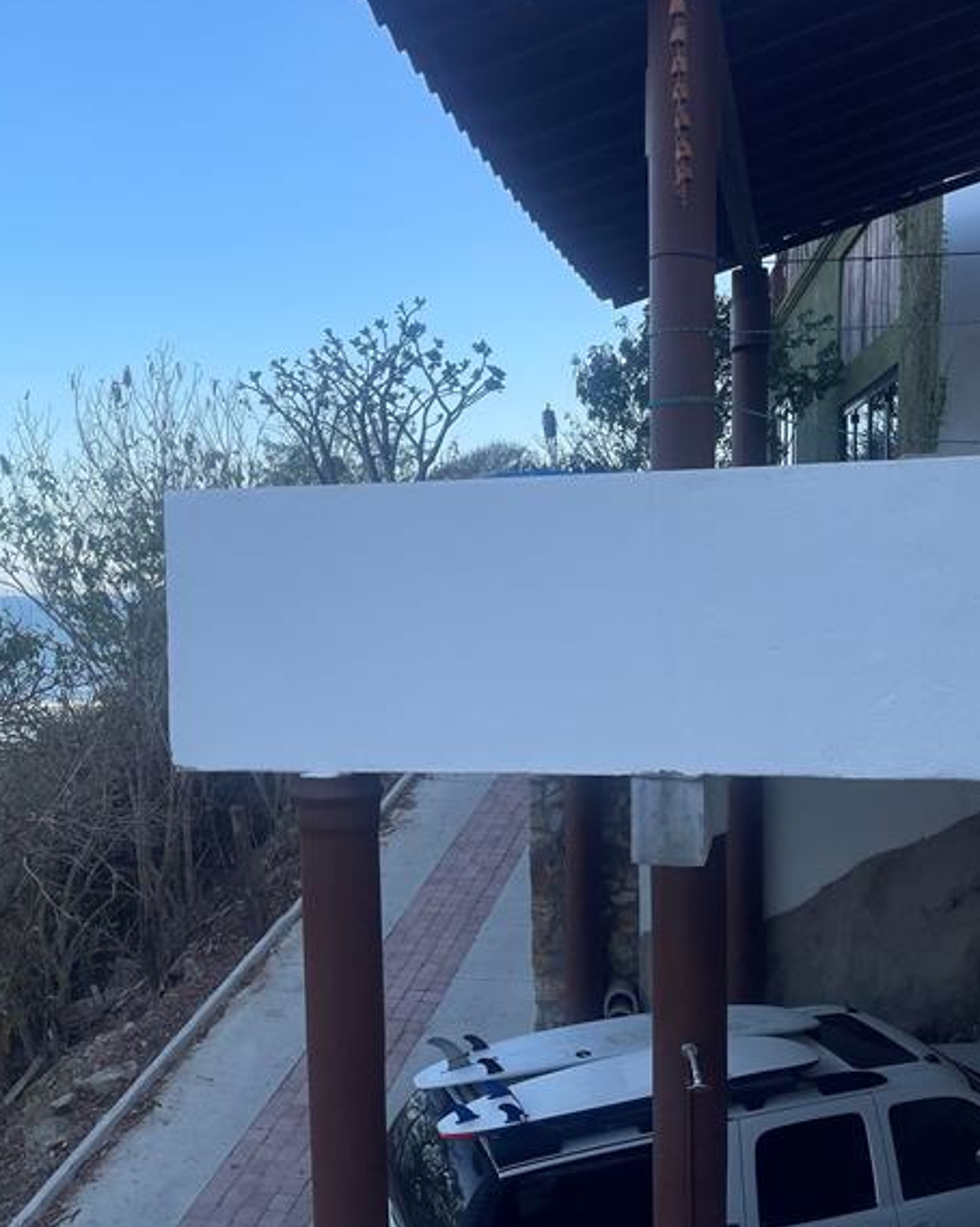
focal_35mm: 33
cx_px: 473
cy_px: 711
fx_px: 1197
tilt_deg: -7.0
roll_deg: +0.9
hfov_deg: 44.5
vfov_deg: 54.0
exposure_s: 1/2433
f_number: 1.6
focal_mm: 5.1
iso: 50
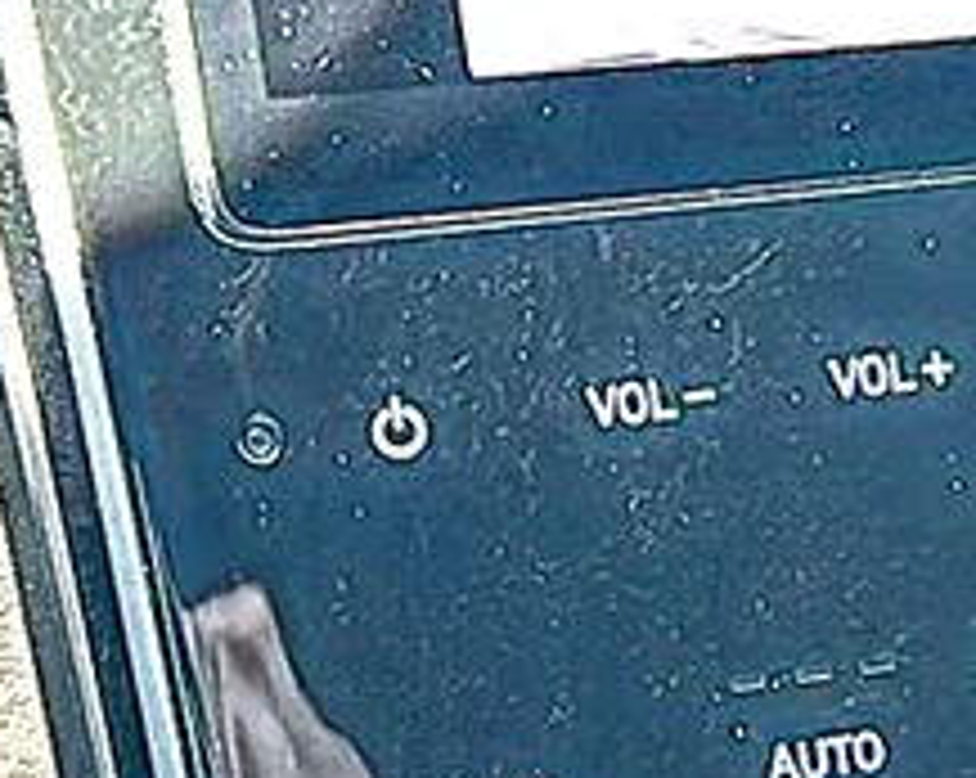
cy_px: 870
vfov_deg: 10.7
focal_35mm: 142
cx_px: 1543
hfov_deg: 12.8
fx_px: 4096
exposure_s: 1/79
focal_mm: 6.86
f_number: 1.78
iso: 160
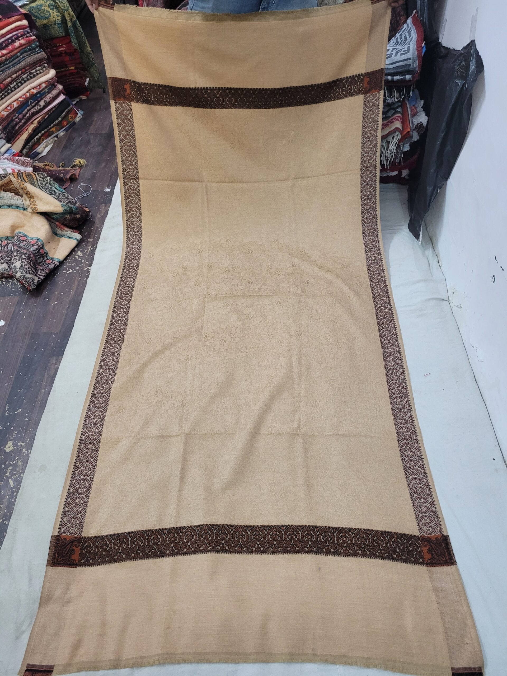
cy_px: 338
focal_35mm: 26
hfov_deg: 53.1
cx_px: 254
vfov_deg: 67.3
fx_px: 508
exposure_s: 1/50
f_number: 1.8
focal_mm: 5.4
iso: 320
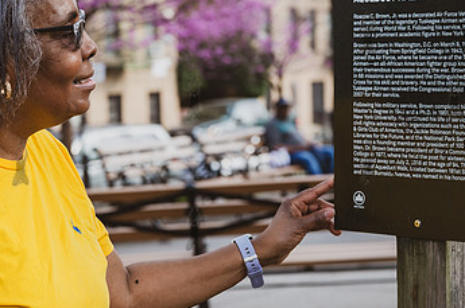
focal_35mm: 101
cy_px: 97
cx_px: 193
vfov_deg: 13.5
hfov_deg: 20.2
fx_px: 1303
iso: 200
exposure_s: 1/500
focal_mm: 60
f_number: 4.5
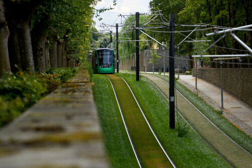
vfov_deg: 7.6
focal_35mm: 180
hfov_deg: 11.4
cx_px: 126
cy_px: 84
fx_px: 1260
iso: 320
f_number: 4.5
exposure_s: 1/750
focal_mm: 180
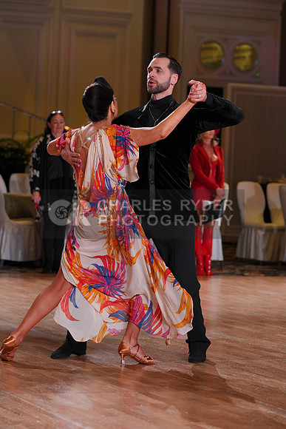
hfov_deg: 10.3
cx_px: 143
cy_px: 214
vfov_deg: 15.4
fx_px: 1584
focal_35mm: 133
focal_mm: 133
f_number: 5
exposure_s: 1/400
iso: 1250
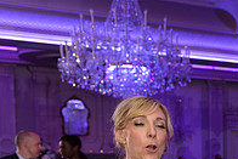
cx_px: 312
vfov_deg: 15.6
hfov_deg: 21.9
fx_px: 549
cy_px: 215
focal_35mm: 83
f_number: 3.2
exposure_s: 1/125
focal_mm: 28
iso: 1600
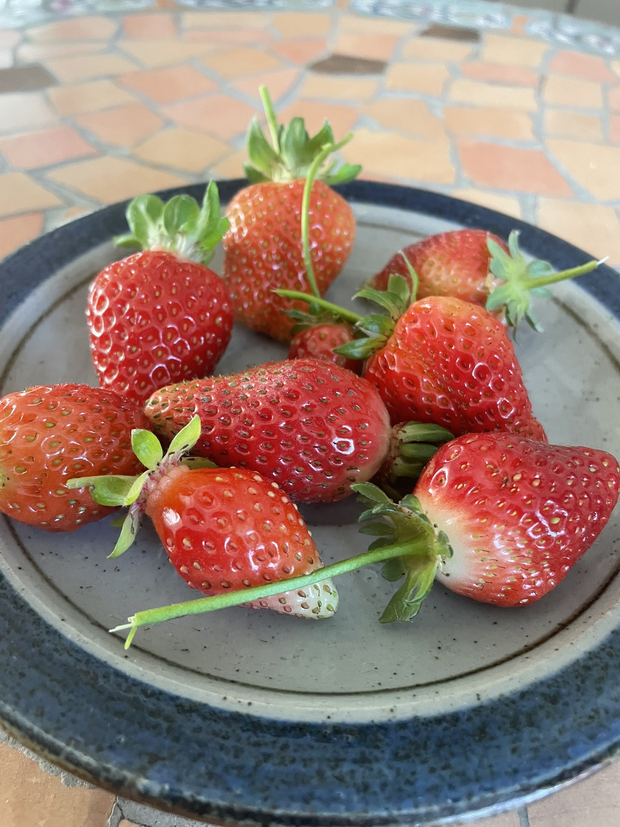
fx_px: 621
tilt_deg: -45.7
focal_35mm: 26
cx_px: 310
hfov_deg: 53.1
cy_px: 414
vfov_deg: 67.3
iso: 500
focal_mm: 4.2
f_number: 1.6
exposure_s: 1/54
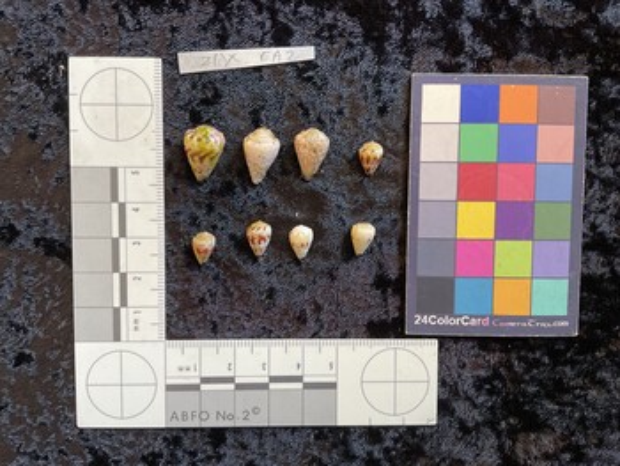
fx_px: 520
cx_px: 310
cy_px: 233
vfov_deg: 48.3
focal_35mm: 29
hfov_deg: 61.6
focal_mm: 3
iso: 50
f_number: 1.8
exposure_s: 1/50
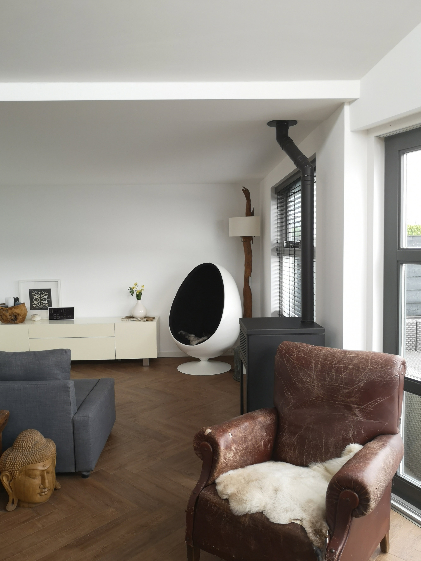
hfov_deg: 51.3
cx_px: 210
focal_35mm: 27
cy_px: 280
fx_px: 438
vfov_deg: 65.3
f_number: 1.8
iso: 100
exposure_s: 1/60
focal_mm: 5.58
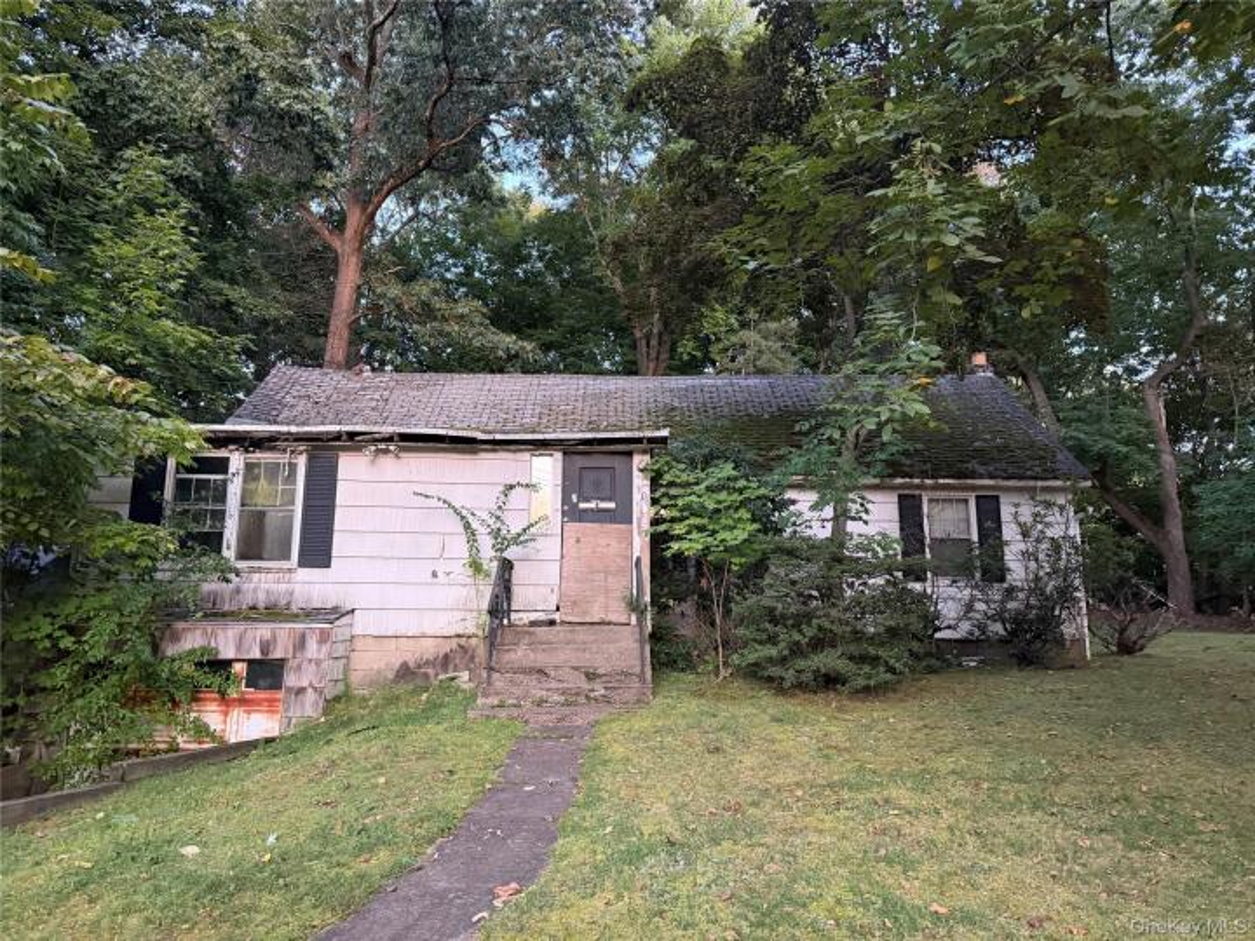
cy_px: 470
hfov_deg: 71.6
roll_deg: +0.5
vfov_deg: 56.8
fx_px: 870
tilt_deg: +9.6
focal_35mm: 24
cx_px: 628
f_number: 1.78
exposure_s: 1/43
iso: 800
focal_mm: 6.76
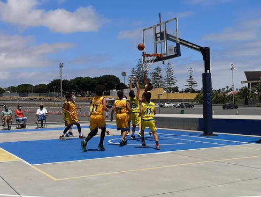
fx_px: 355
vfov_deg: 30.9
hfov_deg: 40.4
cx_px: 126
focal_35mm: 47
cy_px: 101
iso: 50
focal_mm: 5.58
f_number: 1.8
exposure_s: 1/3559
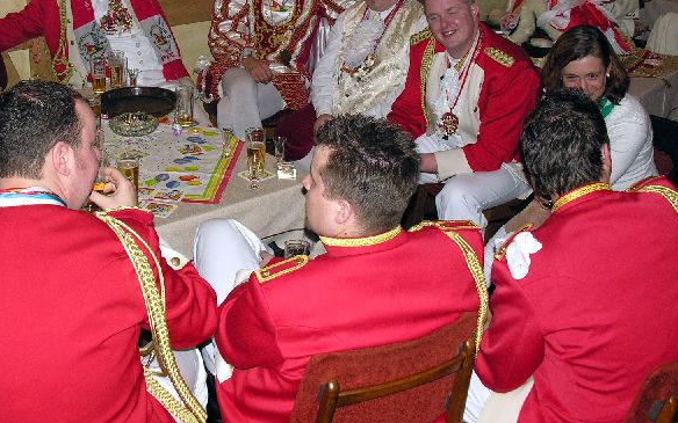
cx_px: 256
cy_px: 117
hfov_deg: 38.6
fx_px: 961
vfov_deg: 24.6
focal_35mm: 52
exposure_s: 1/60.1
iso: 100
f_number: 2.8
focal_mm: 8.9
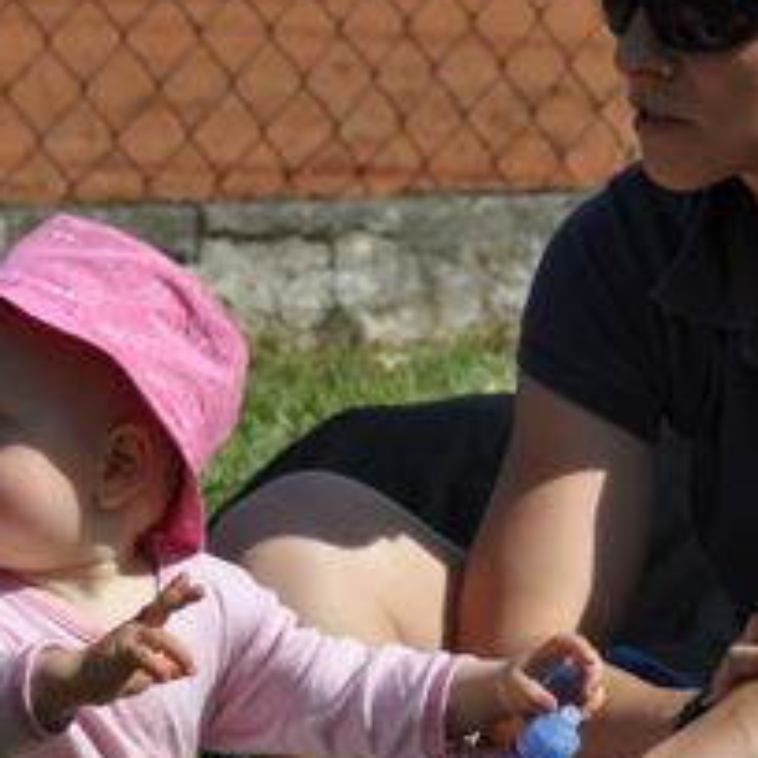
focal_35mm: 1001
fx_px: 24799
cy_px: 411
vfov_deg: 1.8
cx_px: 791
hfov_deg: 1.8
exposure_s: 1/500
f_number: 10
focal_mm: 250
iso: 250
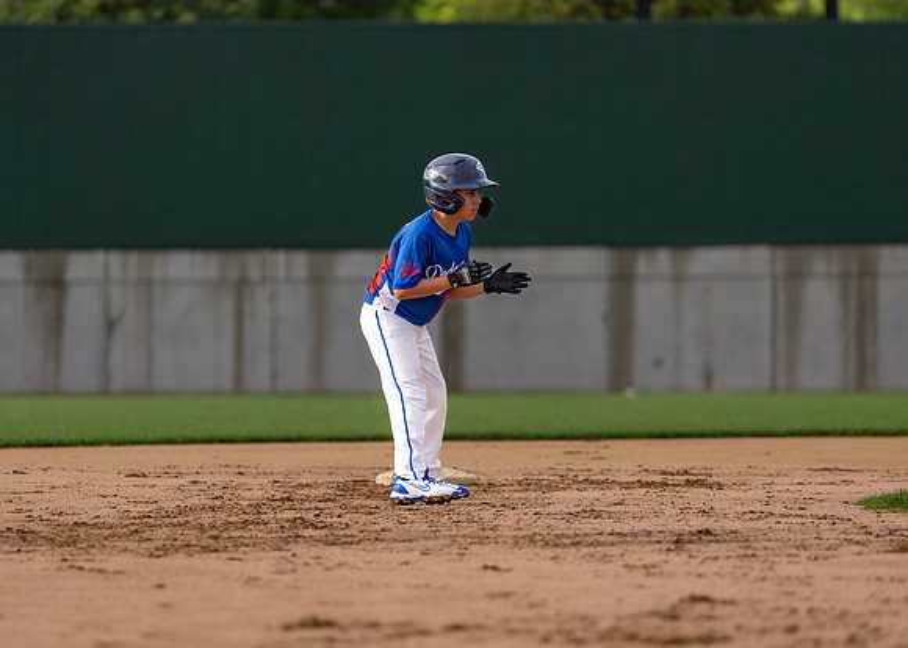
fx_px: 7041
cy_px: 336
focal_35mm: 273
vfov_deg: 5.3
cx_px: 471
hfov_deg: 7.4
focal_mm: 200
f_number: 2.8
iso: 250
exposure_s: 1/3200
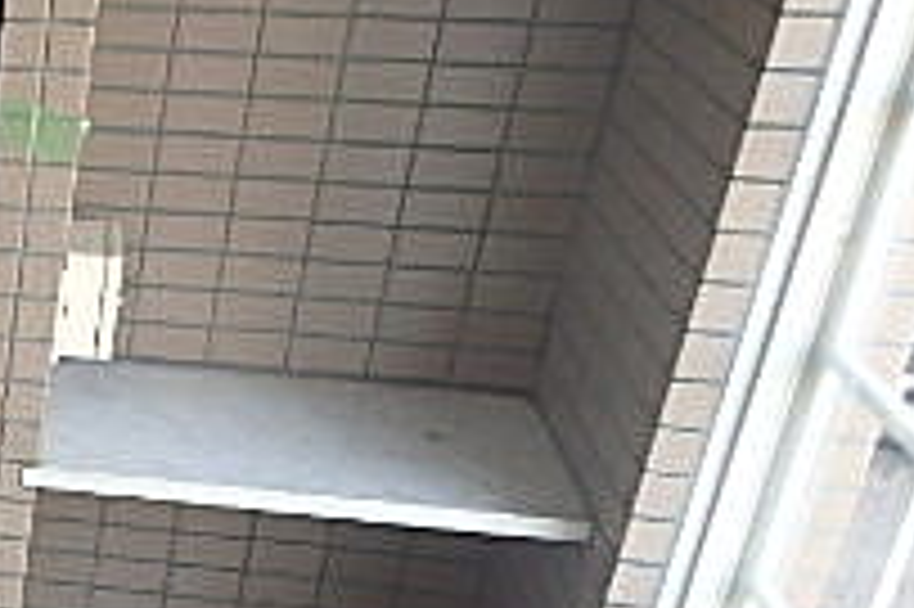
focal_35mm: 69
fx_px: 1750
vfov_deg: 18.9
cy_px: 667
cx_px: -482
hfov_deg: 23.2
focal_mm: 3.7
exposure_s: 1/40
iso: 200
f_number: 3.5
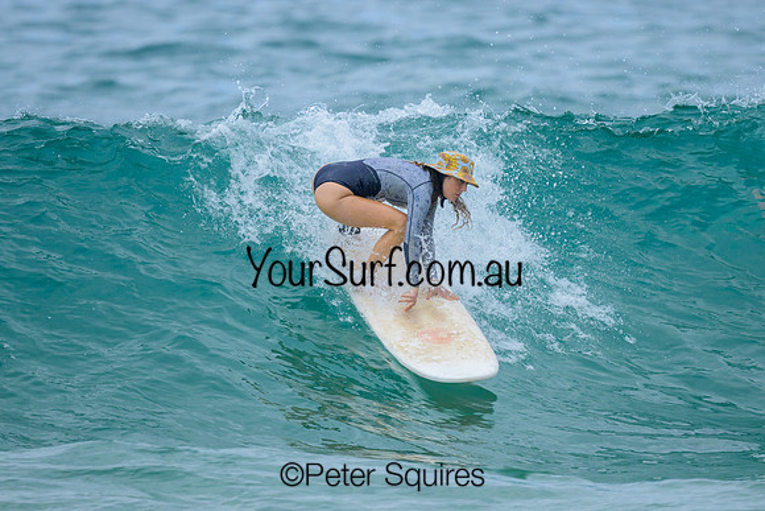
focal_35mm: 1046
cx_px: 363
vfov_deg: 1.3
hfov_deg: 2.0
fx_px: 22232
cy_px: 267
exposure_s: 1/2000
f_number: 6.3
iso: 450
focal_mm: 800
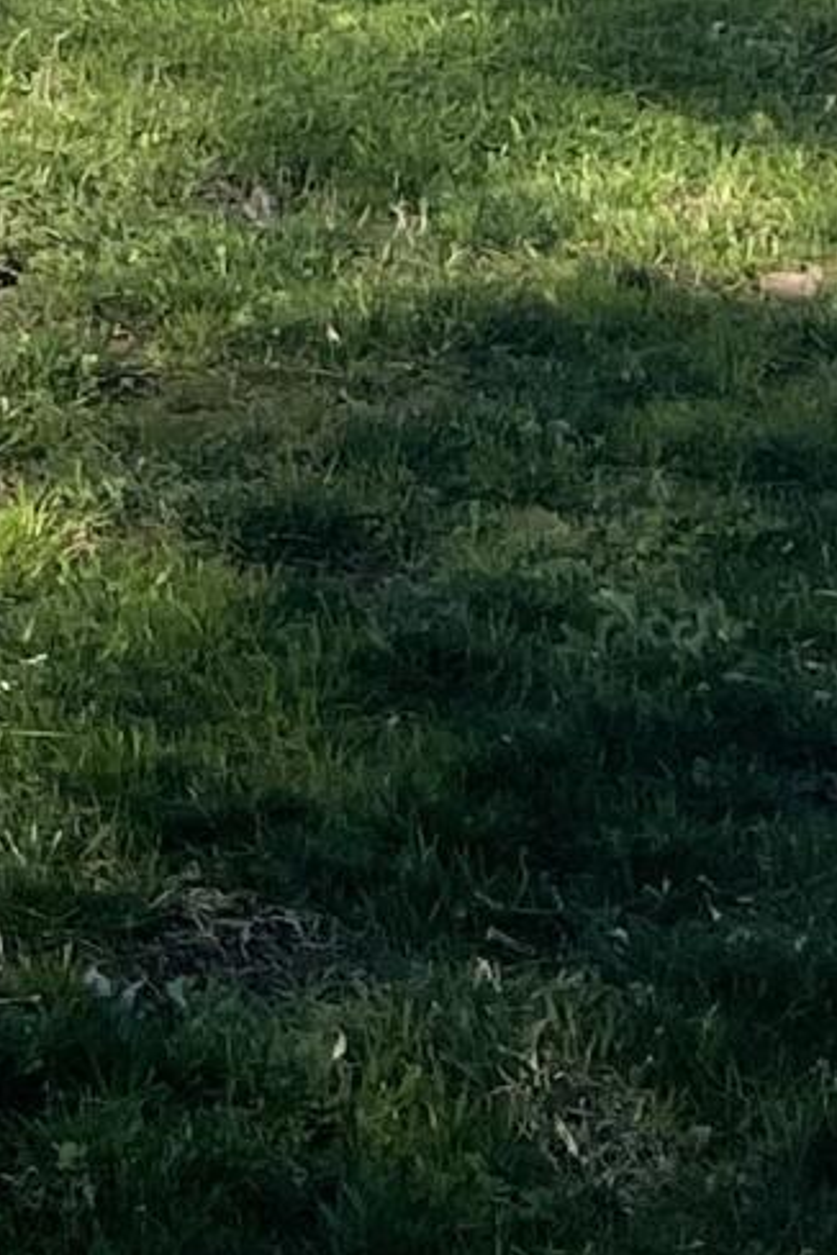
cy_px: -1555
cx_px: -1759
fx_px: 5789
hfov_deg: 7.3
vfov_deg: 10.9
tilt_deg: +2.3
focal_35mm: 166
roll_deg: +0.2
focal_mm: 4.2
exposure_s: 1/2398
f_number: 1.6
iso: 32
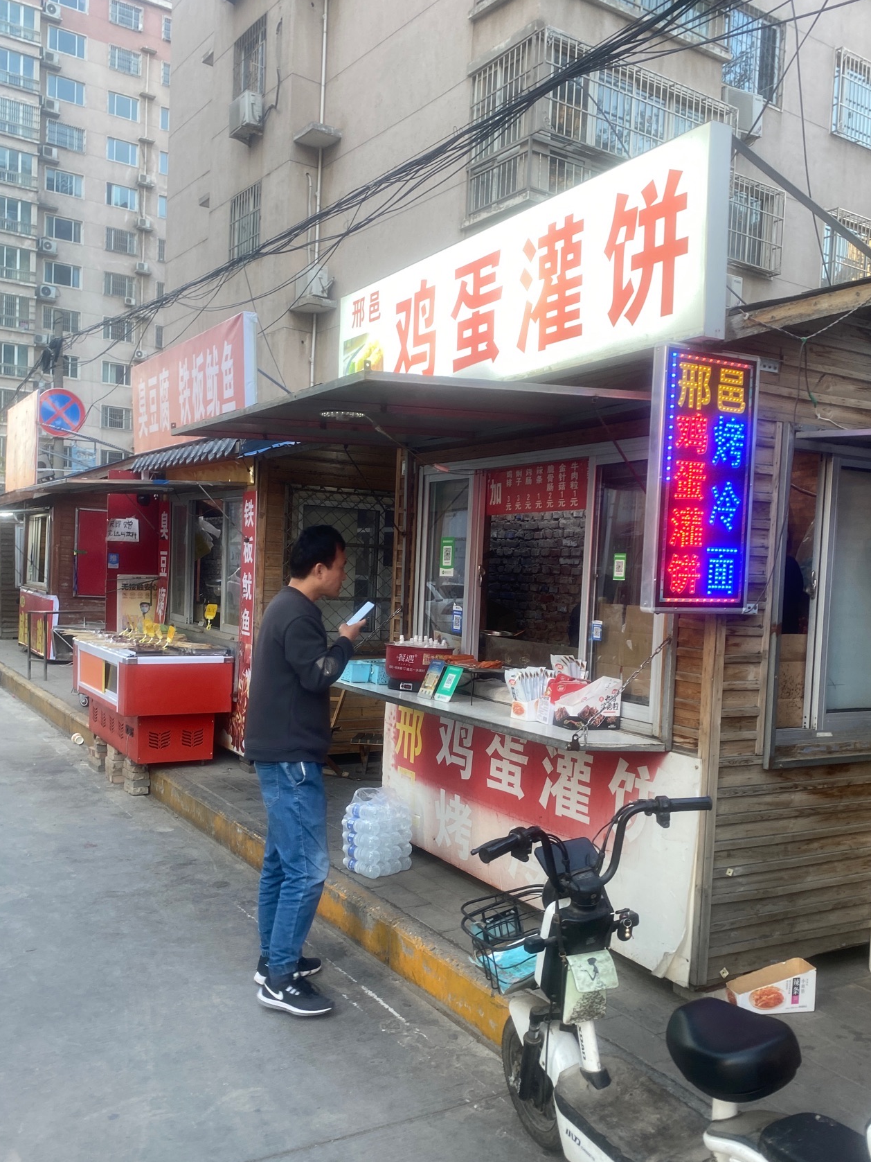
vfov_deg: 58.2
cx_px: 467
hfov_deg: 45.4
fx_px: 1040
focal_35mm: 31
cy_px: 641
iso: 50
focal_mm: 4.25
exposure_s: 1/100
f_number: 1.8
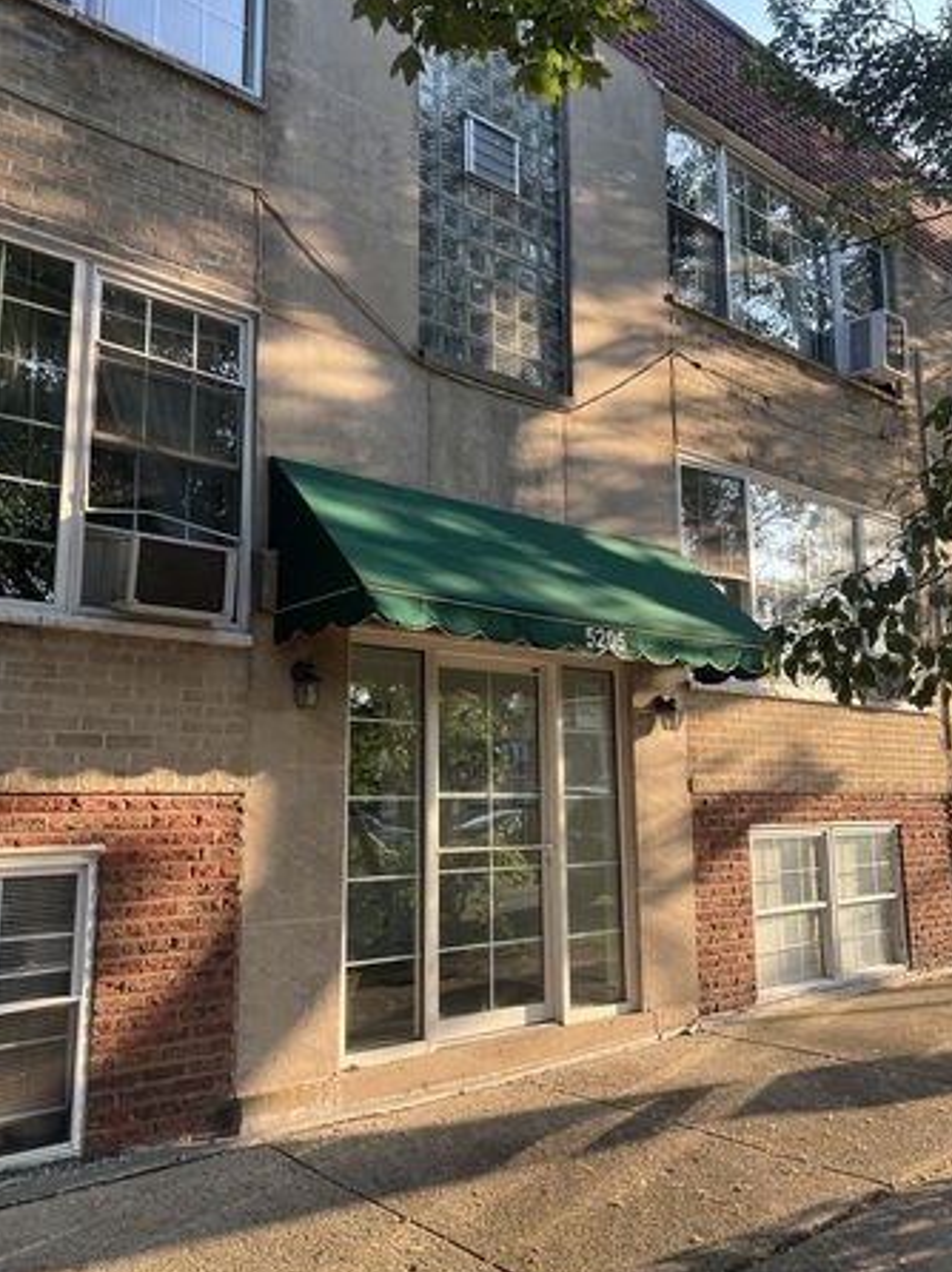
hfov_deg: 49.7
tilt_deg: +10.5
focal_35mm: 28
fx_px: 1028
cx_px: 465
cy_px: 616
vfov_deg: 63.5
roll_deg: +0.4
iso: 50
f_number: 1.5
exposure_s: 1/314
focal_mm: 5.7
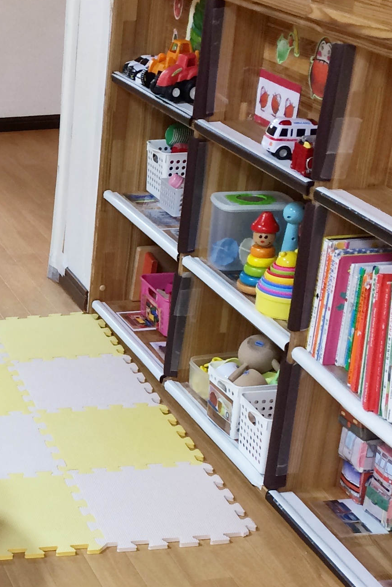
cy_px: 443
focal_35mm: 76
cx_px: -128
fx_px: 1241
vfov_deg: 26.3
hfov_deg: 16.8
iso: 40
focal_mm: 4.15
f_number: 2.2
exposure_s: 1/30
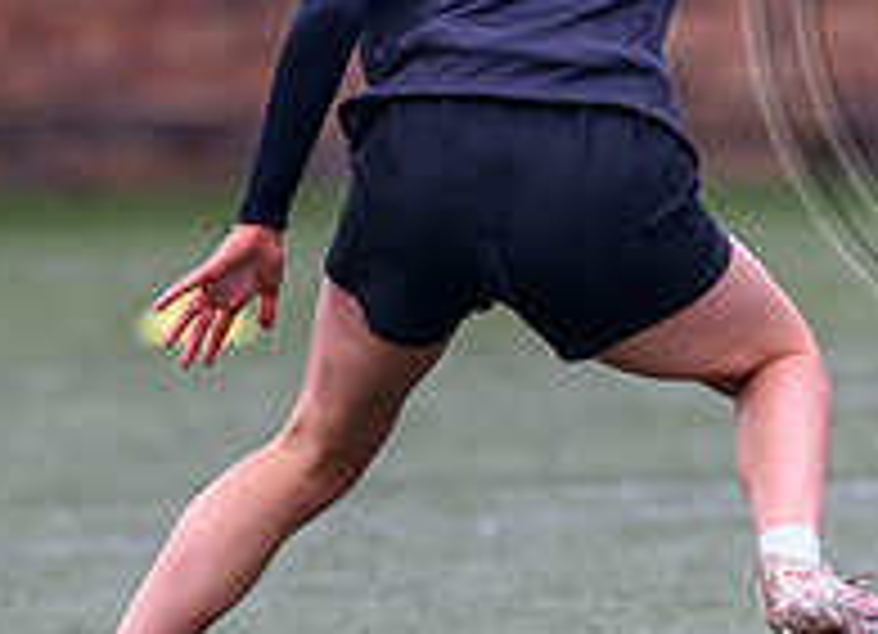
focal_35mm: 1779
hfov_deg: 1.1
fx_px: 44546
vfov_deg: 0.8
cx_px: 1137
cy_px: -103
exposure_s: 1/1600
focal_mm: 400
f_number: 3.5
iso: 640
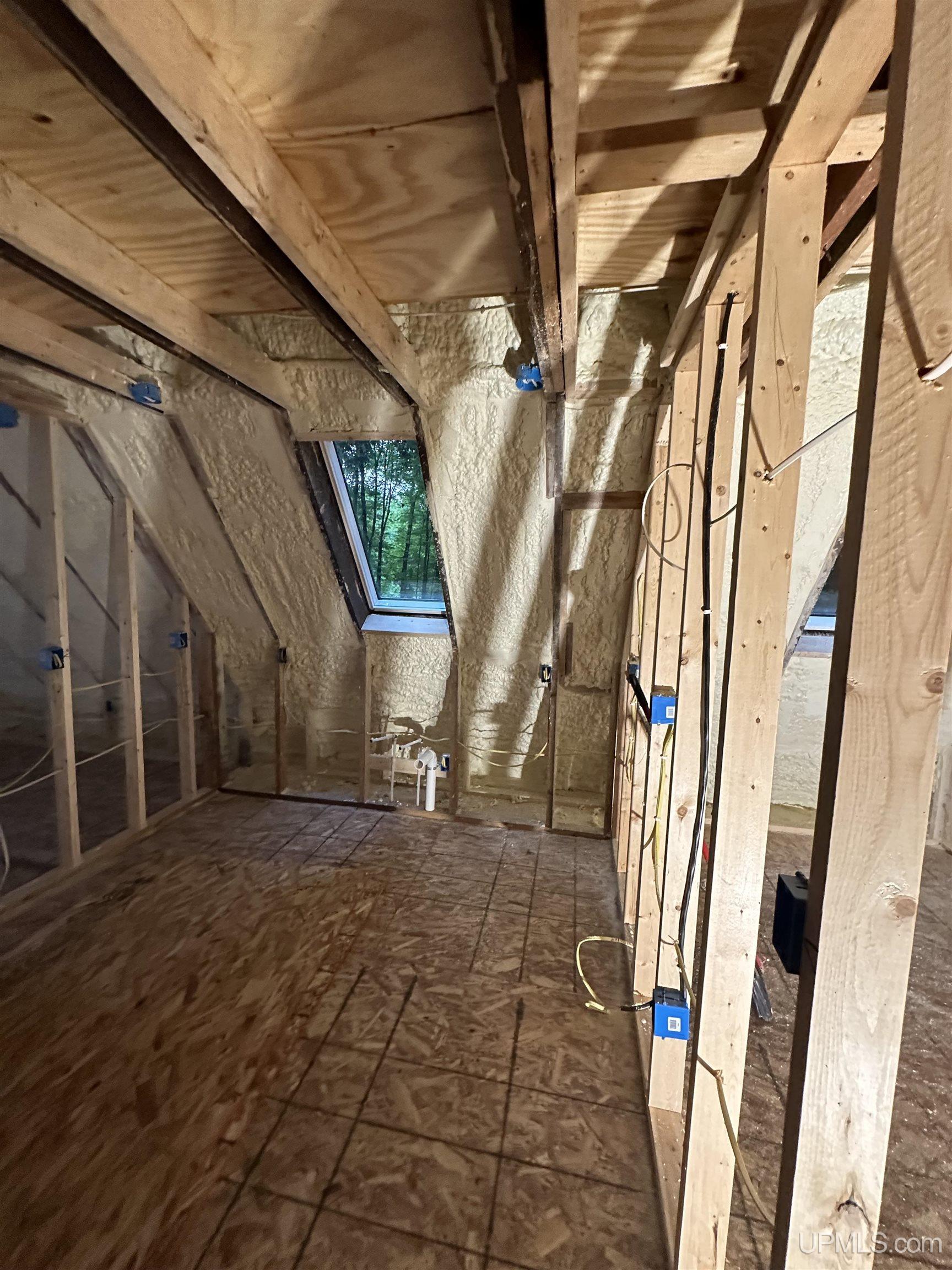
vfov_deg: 102.1
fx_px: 513
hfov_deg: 85.7
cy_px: 635
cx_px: 476
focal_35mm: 14
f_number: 2.2
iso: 640
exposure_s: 1/60
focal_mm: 2.22
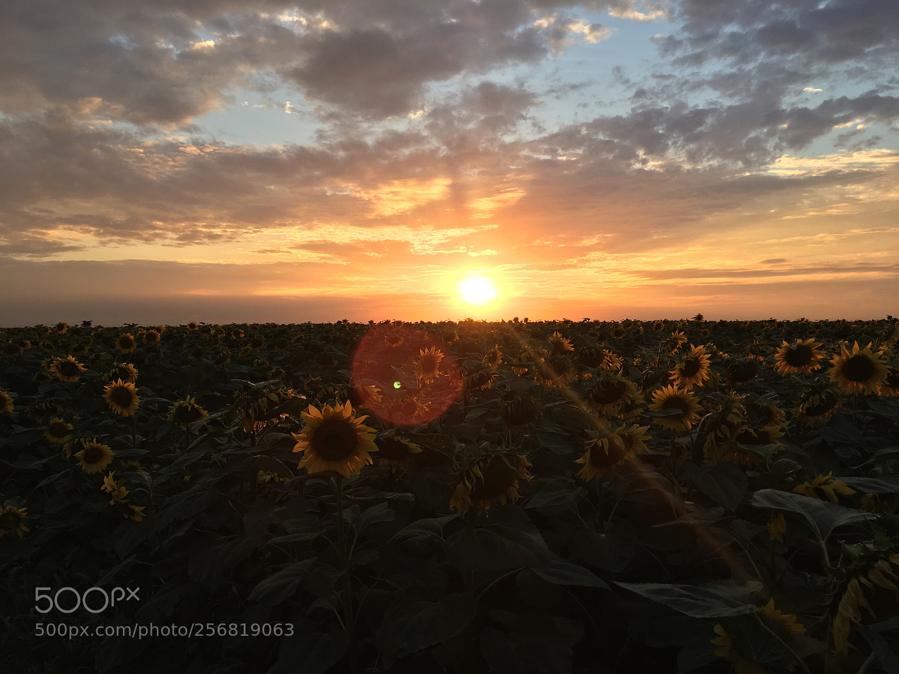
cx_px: 450
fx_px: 753
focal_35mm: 29
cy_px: 337
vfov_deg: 48.2
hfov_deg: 61.7
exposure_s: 1/425
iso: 25
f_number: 2.2
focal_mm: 4.15
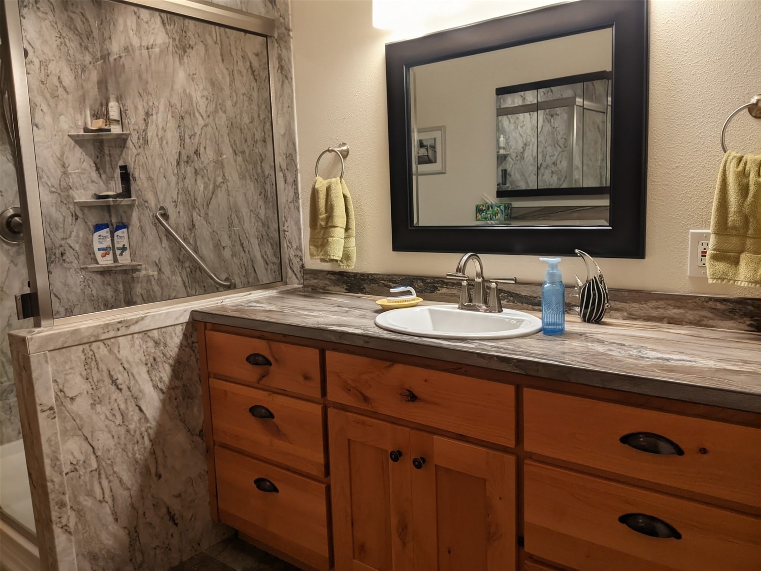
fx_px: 594
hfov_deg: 65.3
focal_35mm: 27
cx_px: 380
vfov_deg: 51.4
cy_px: 286
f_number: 1.8
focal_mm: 4.44
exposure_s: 1/120
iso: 82
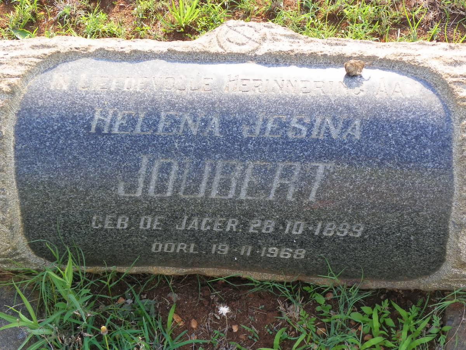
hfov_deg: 24.4
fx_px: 1077
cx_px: 233
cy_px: 175
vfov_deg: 18.4
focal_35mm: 80
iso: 64
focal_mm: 14.2
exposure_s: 1/80
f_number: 4
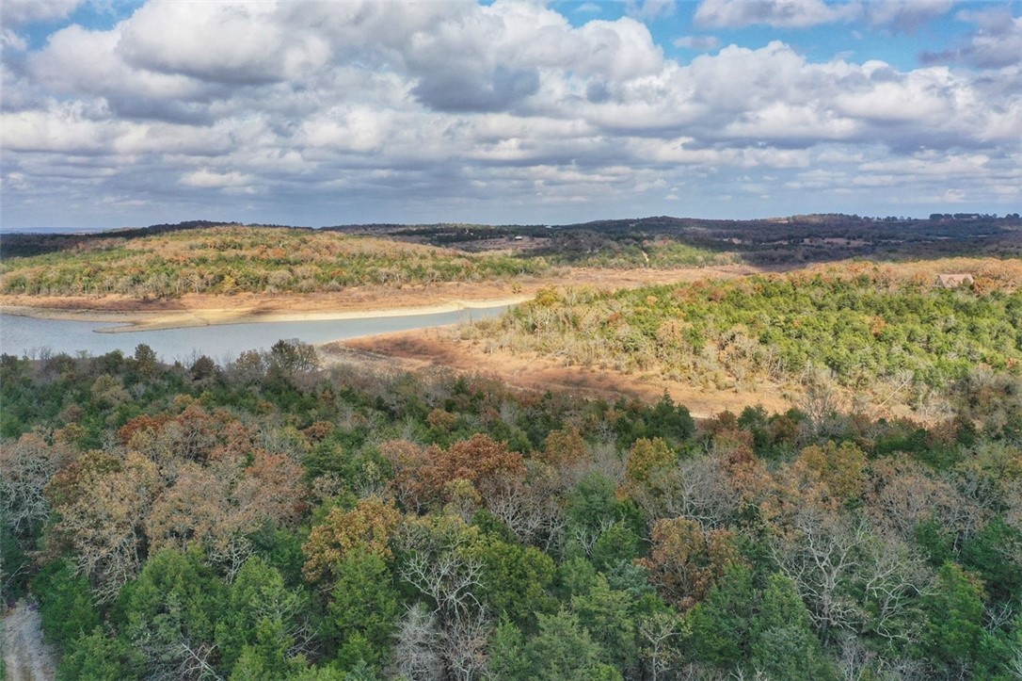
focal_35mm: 28
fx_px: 794
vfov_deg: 46.4
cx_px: 511
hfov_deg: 65.5
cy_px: 340
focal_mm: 10.26
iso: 100
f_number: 6.3
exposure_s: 1/500
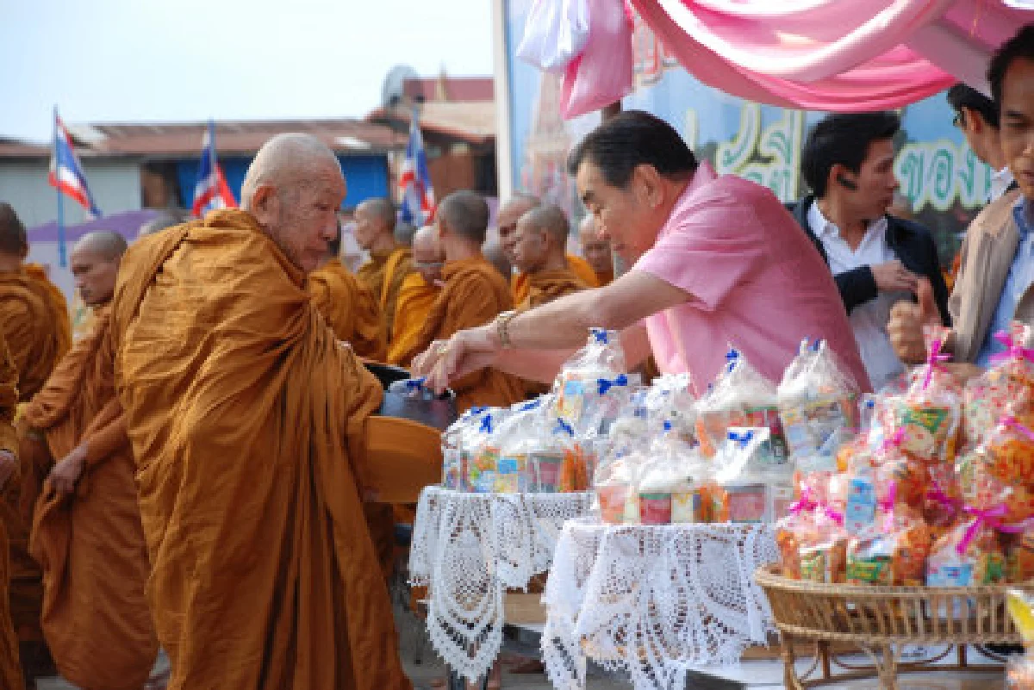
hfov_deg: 16.1
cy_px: 345
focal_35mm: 128
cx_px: 517
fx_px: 3663
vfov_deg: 10.8
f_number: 5.6
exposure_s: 1/60
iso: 100
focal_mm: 85
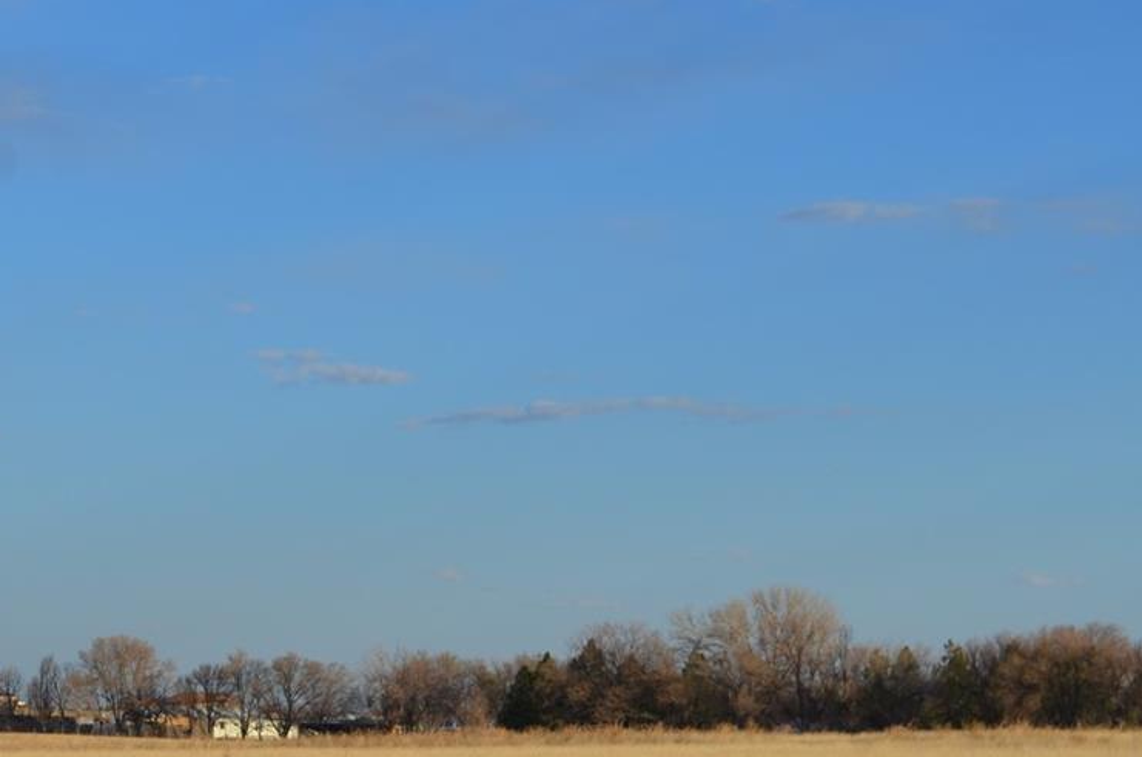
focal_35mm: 132
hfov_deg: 15.3
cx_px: 61
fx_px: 4179
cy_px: 754
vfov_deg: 10.3
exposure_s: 1/250
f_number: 8
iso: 100
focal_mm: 40
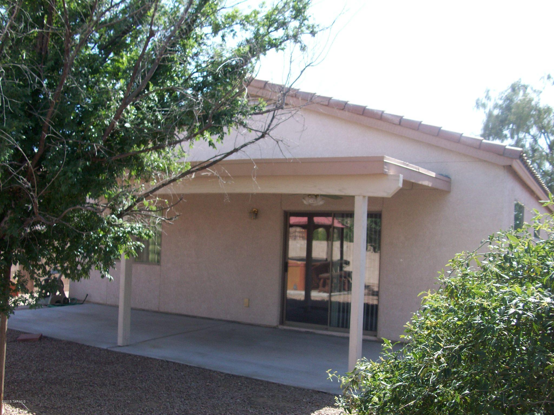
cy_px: 208
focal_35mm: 34
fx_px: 544
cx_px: 277
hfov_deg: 54.0
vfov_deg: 41.8
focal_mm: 5.7
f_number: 2.8
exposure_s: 1/315
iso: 64
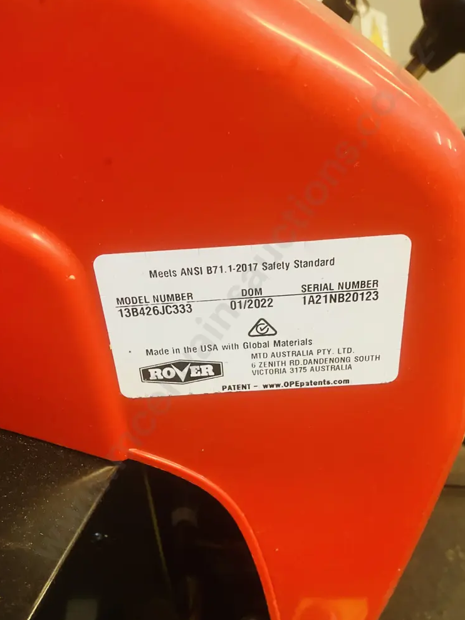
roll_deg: +2.7
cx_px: 234
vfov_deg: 61.6
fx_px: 519
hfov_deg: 48.2
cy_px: 303
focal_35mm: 29
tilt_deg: -32.1
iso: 320
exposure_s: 1/50
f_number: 1.8
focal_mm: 3.99
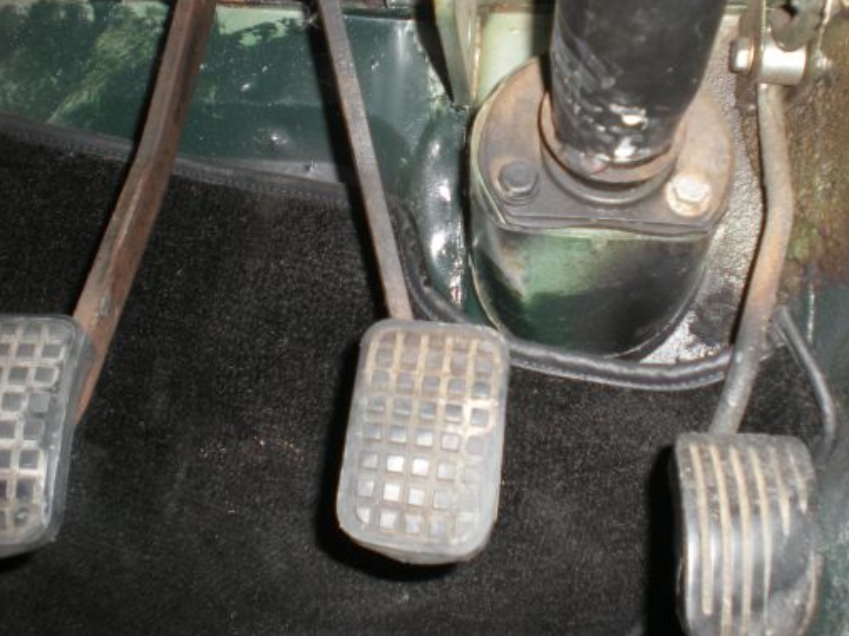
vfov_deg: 29.6
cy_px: 244
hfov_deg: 38.6
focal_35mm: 49
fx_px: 1202
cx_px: 543
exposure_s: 1/60
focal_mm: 6.3
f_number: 3.1
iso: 68
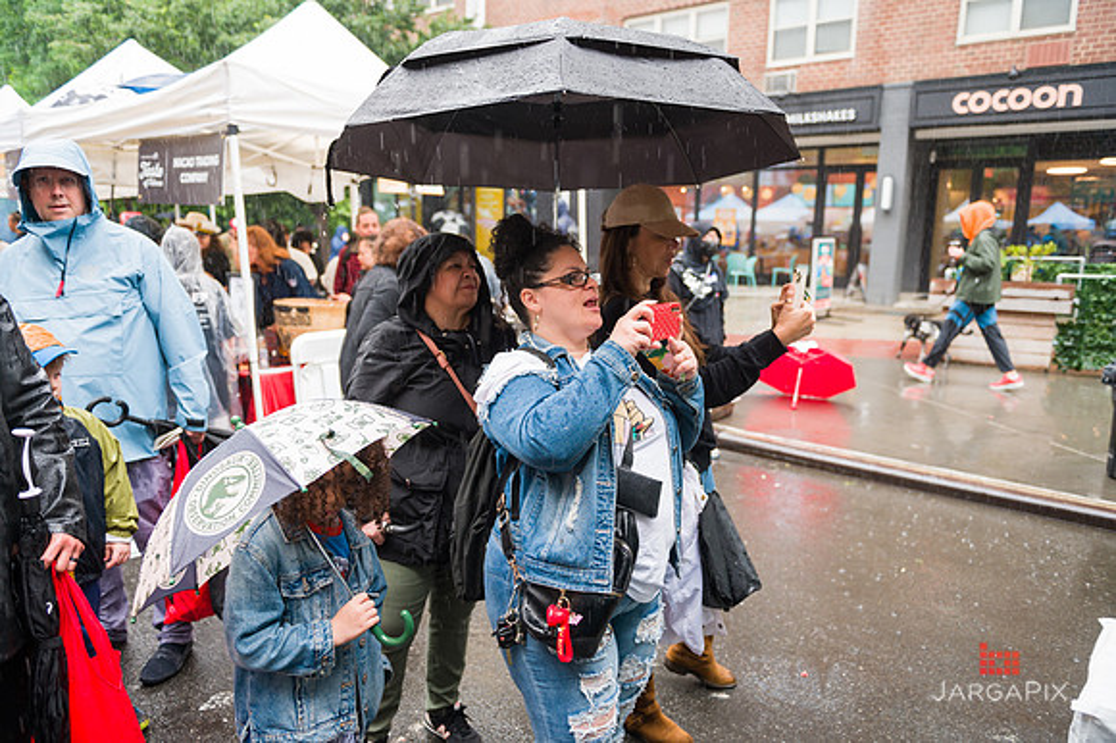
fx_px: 744
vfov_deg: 53.1
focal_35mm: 24
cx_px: 558
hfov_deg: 73.8
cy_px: 372
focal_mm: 24
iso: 320
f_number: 3.2
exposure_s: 1/250
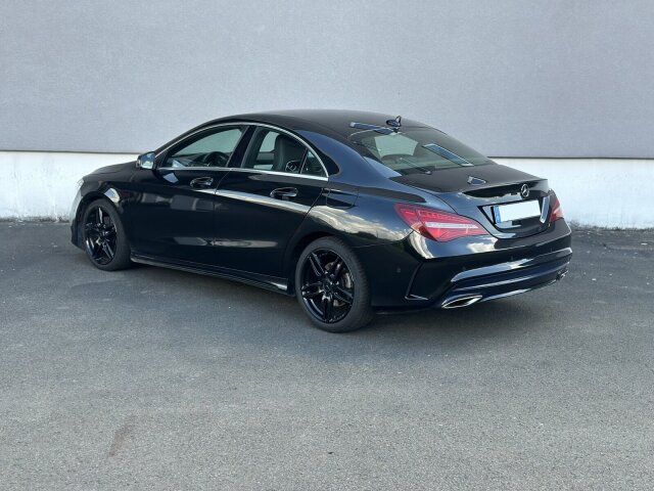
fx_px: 907
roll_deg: -0.8
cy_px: 246
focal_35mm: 48
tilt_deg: -9.1
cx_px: 327
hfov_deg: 39.7
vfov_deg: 30.3
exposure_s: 1/529
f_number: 1.78
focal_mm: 6.86
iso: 80
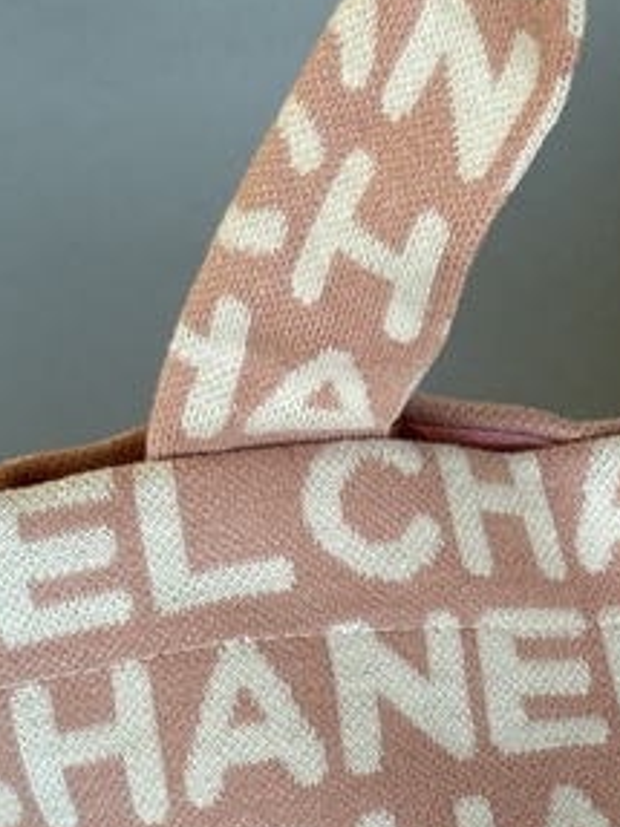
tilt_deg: -46.8
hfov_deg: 10.9
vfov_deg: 14.5
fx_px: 3202
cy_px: 772
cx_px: 698
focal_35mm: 134
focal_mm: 6.76
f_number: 1.78
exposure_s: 1/121
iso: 80
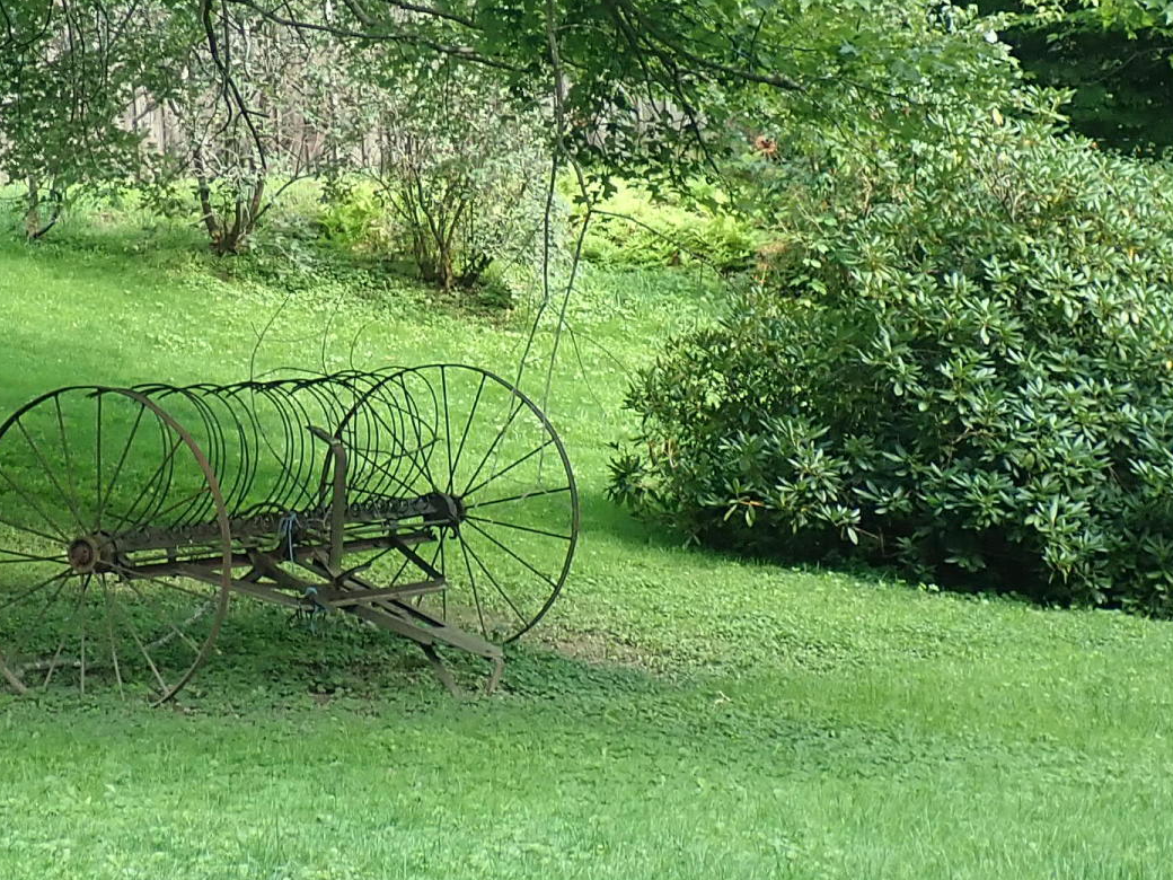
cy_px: 219
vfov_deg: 14.6
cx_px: 276
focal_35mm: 101
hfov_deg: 19.3
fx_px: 3422
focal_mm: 6.42
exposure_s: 1/100
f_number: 2.6
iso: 100
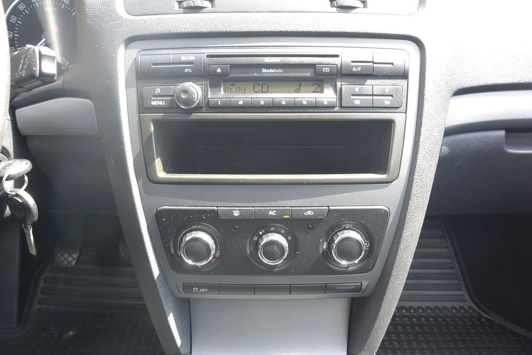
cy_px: 178
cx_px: 266
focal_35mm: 27
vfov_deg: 47.9
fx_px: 399
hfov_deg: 67.4
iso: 400
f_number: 3.5
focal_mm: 10
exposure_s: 1/100
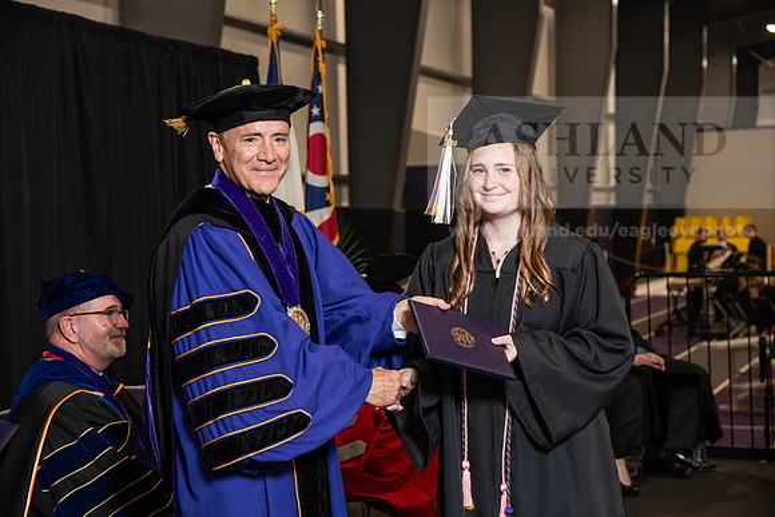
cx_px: 388
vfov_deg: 17.5
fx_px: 1679
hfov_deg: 26.0
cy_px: 258
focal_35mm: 78
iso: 1600
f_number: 5.6
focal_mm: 78
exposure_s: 1/125
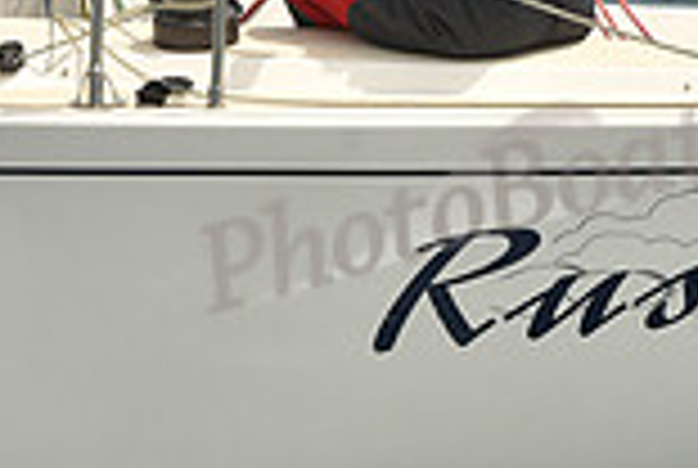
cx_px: 1072
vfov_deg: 3.1
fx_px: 8703
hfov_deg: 4.6
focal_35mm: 448
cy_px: -101
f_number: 8
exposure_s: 1/1600
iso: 400
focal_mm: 120
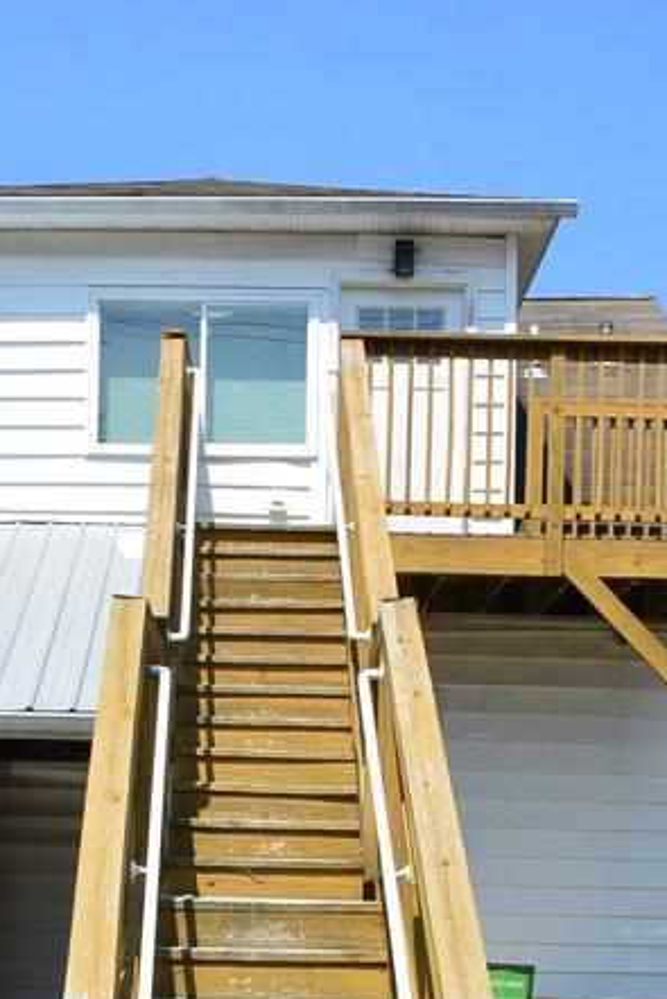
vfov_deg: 29.2
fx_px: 1833
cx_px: 215
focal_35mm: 66
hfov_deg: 20.5
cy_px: 911
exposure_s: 1/1250
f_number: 5
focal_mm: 10
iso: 160
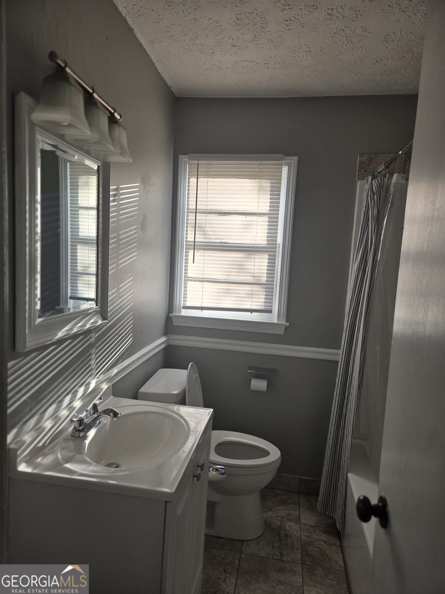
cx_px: 222
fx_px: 394
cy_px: 297
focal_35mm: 23
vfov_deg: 73.9
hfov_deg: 58.9
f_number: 1.8
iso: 25
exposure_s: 1/179
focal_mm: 5.4
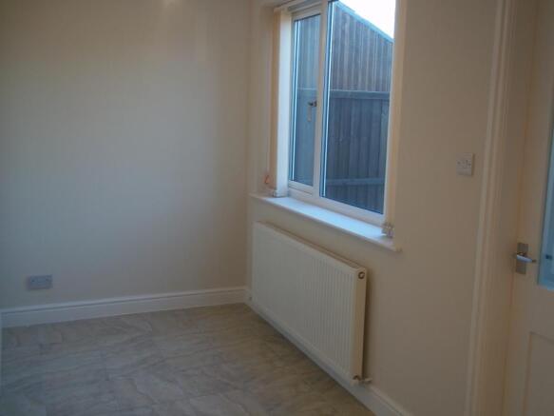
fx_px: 576
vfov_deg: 39.6
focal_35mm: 36
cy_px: 208
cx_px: 277
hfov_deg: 51.4
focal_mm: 6.5
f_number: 3.1
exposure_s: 1/50
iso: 80
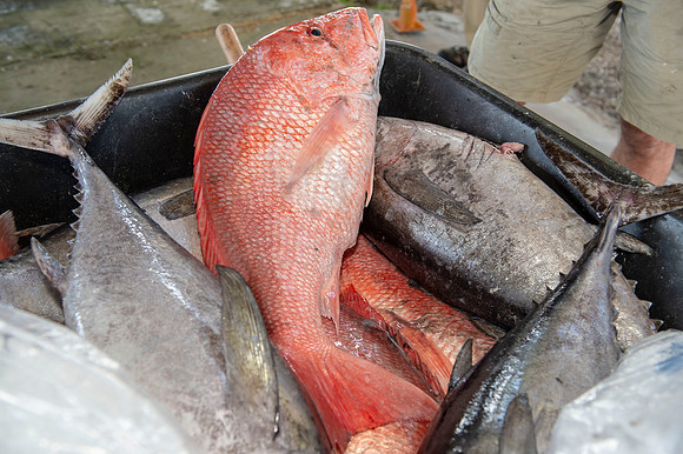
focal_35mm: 38
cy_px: 227
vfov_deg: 35.0
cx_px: 342
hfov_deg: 50.7
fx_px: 721
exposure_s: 1/60
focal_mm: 38
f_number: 5
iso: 200
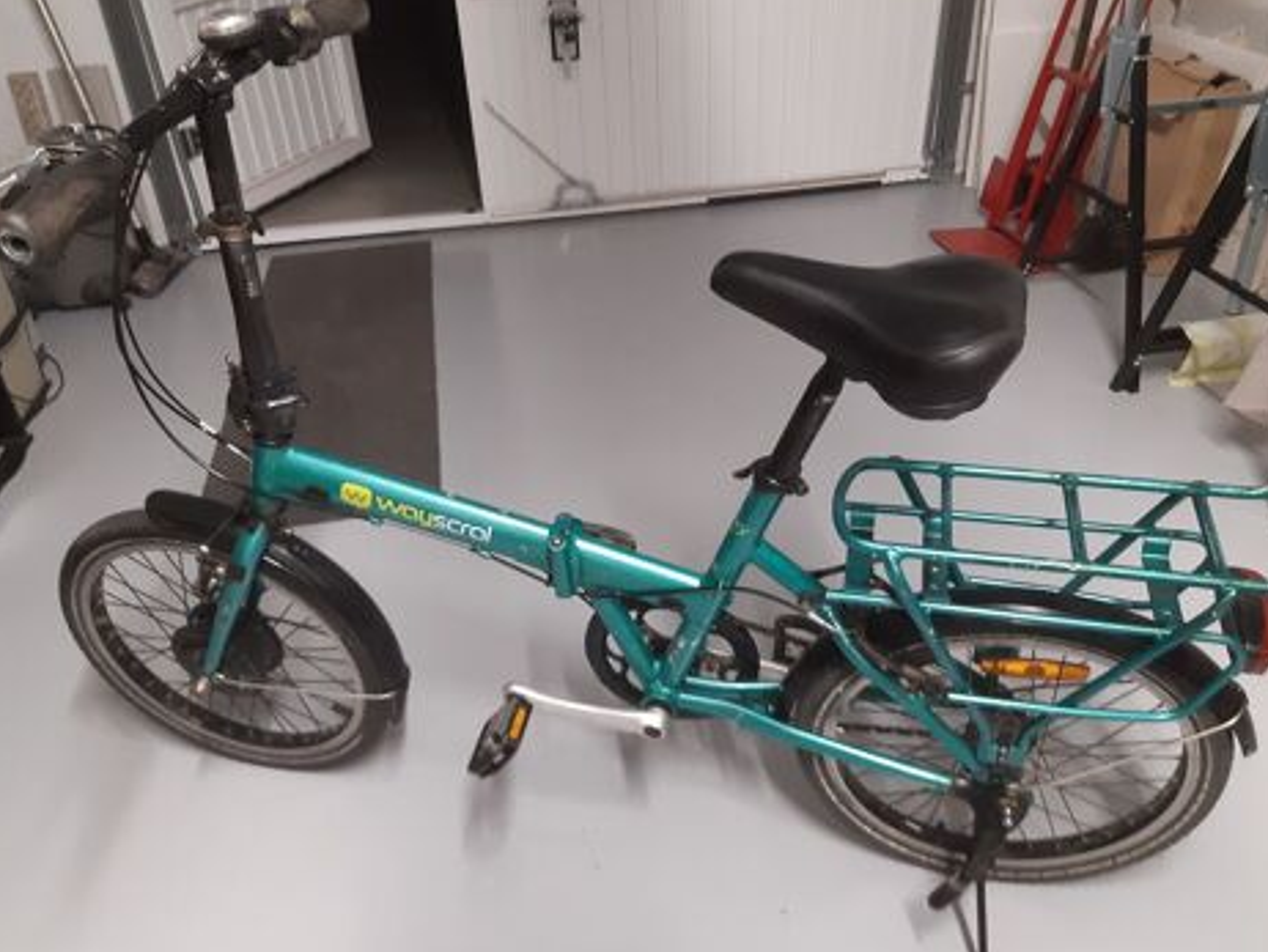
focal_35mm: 27
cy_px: 486
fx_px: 990
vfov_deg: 51.4
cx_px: 626
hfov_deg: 65.3
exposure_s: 1/40
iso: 250
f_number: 1.7
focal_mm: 3.92
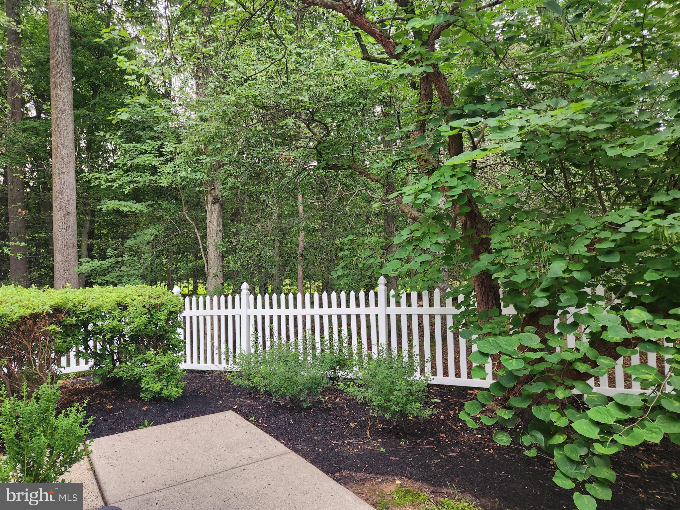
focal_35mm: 23
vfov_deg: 58.9
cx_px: 340
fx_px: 452
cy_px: 255
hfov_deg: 73.9
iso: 125
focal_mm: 5.4
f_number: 1.8
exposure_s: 1/180
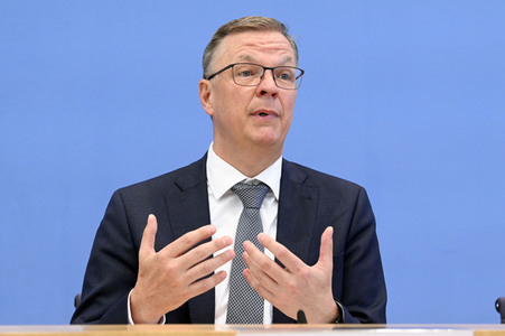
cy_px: 168
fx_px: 1093
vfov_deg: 17.5
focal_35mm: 78
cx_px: 252
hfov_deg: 26.0
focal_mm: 78
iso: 5000
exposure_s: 1/640
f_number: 5.6
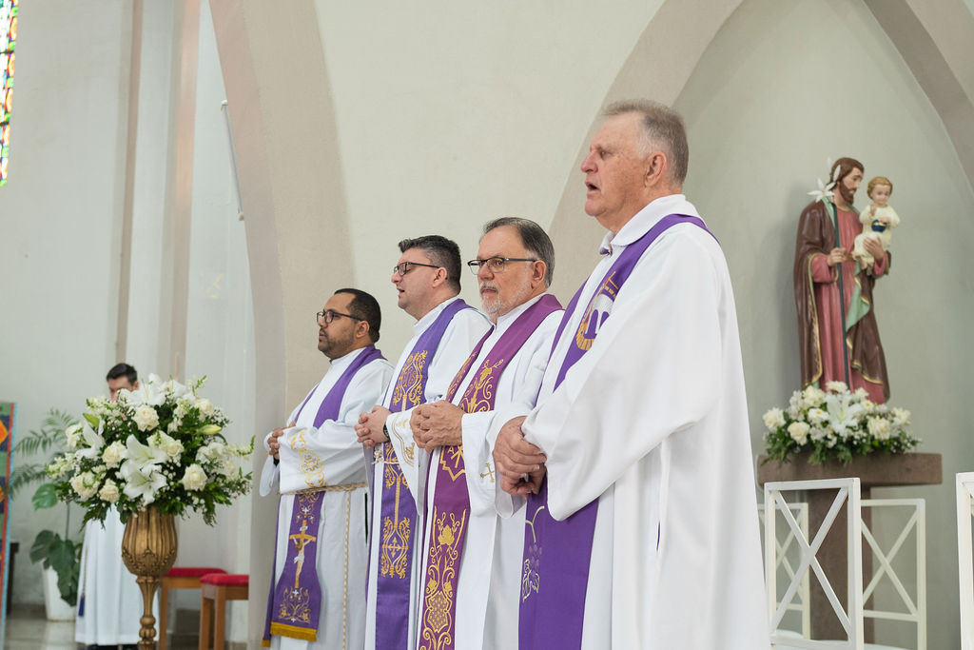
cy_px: 325
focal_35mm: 53
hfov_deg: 37.4
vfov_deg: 25.4
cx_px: 487
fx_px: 1439
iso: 640
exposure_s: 1/160
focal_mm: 35
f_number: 2.8
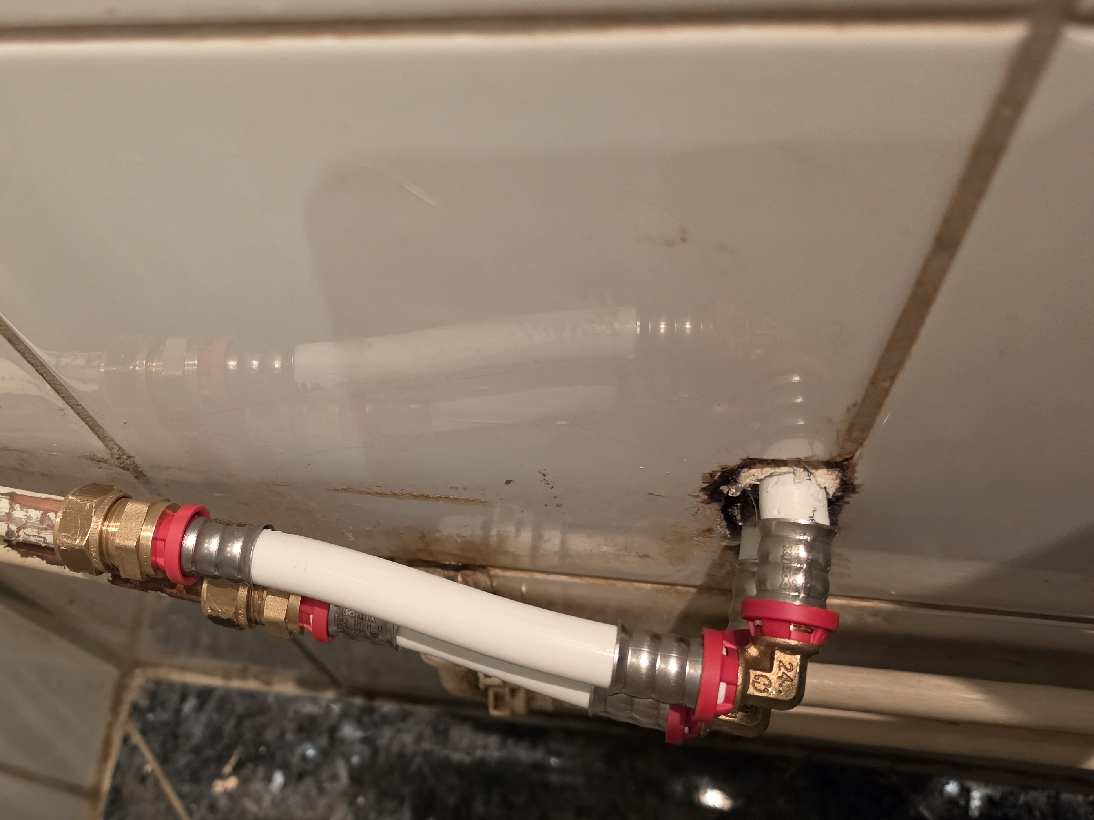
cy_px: 435
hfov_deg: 54.3
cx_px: 370
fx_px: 1043
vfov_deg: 42.9
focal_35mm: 33
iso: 640
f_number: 1.4
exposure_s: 1/120
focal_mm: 6.5
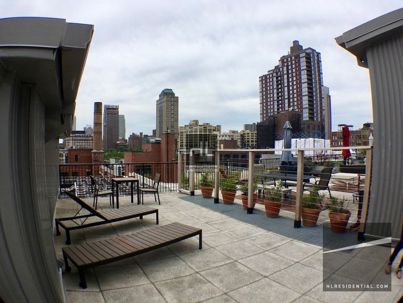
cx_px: 202
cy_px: 152
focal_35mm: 29
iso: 25
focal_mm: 4.15
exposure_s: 1/2959
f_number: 2.2
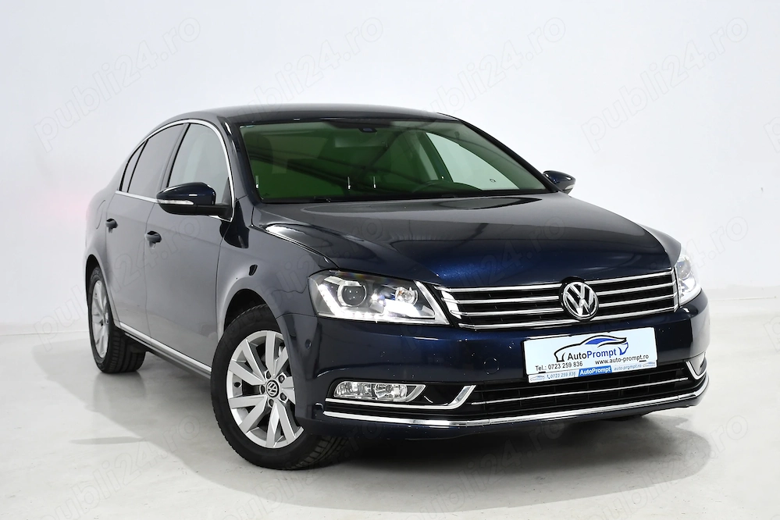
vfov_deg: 28.1
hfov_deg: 41.1
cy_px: 260
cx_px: 390
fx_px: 1040
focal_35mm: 48
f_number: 5
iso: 800
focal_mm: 32
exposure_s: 1/20
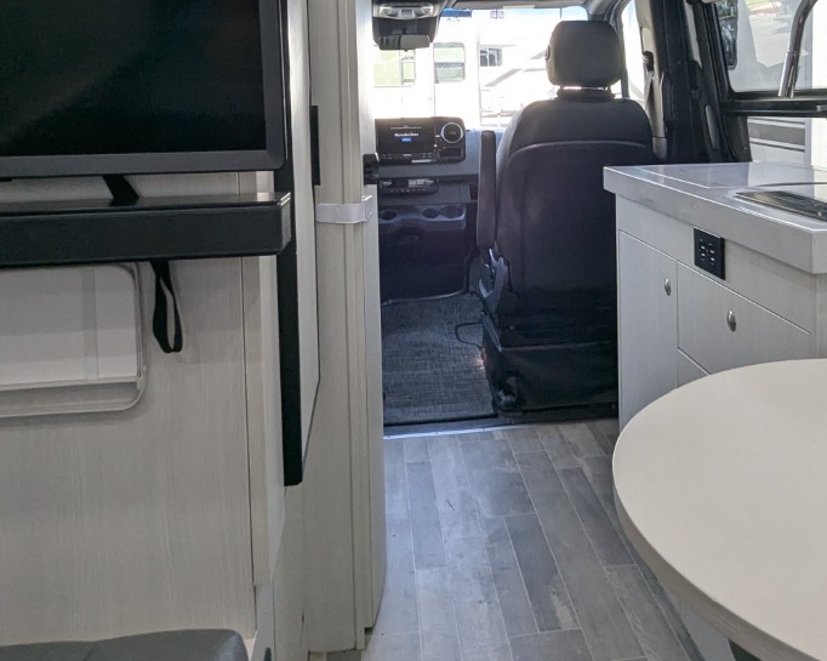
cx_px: 487
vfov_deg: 43.5
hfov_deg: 55.4
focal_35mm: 32
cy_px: 129
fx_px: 783
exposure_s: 1/222
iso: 176
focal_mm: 2.35
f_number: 2.2
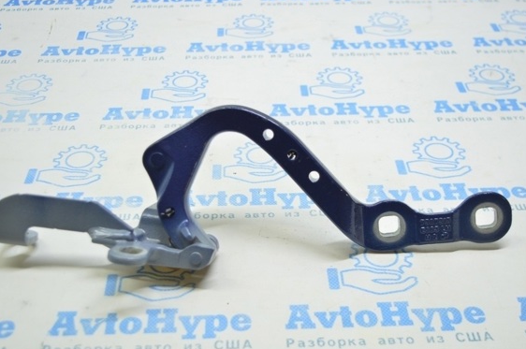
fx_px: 723
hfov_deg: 40.0
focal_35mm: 50
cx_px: 254
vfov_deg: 27.1
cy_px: 195
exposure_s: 1/40
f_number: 4.2
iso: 400
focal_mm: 29
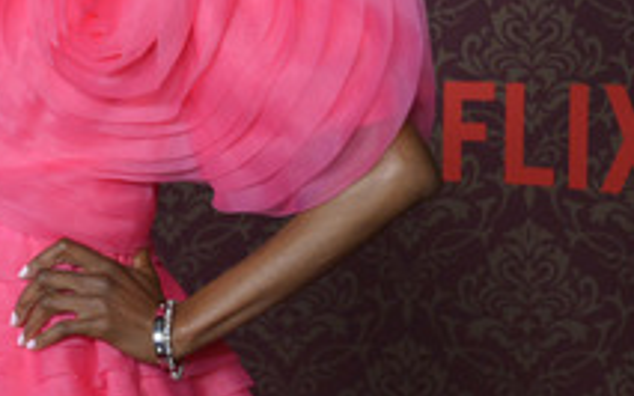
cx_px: 30
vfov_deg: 8.6
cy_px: 36
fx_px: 2608
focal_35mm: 151
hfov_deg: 13.7
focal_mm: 70
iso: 2500
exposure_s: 1/320
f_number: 6.3
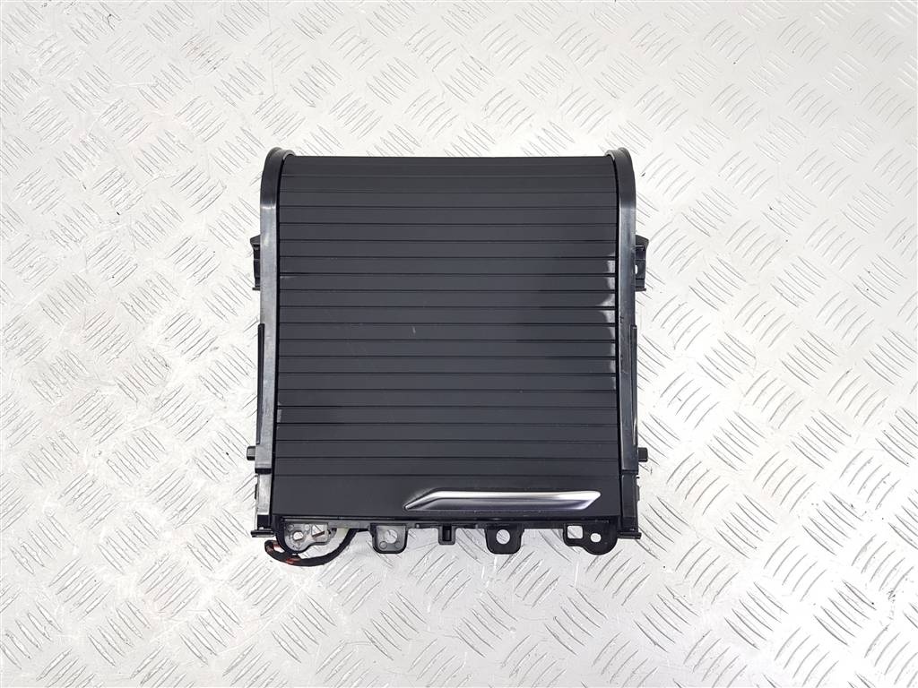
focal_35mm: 26
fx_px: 690
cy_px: 344
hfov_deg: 67.3
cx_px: 459
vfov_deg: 53.1
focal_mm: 4.2
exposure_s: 1/50
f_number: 1.7
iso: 64
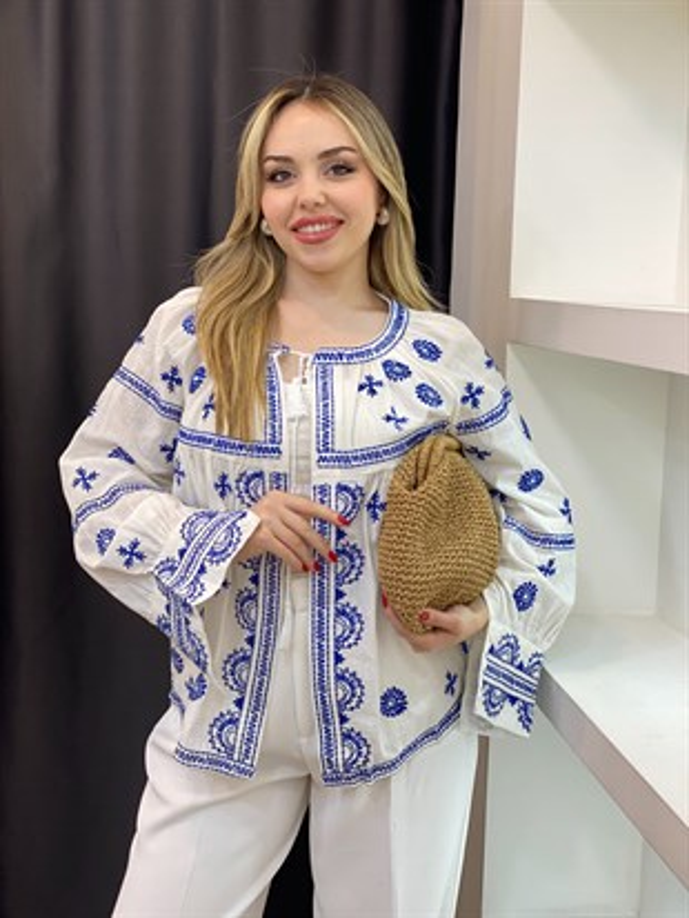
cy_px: 459
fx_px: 1379
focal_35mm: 52
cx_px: 344
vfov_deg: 36.8
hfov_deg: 28.0
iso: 100
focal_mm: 6
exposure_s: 1/100
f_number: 2
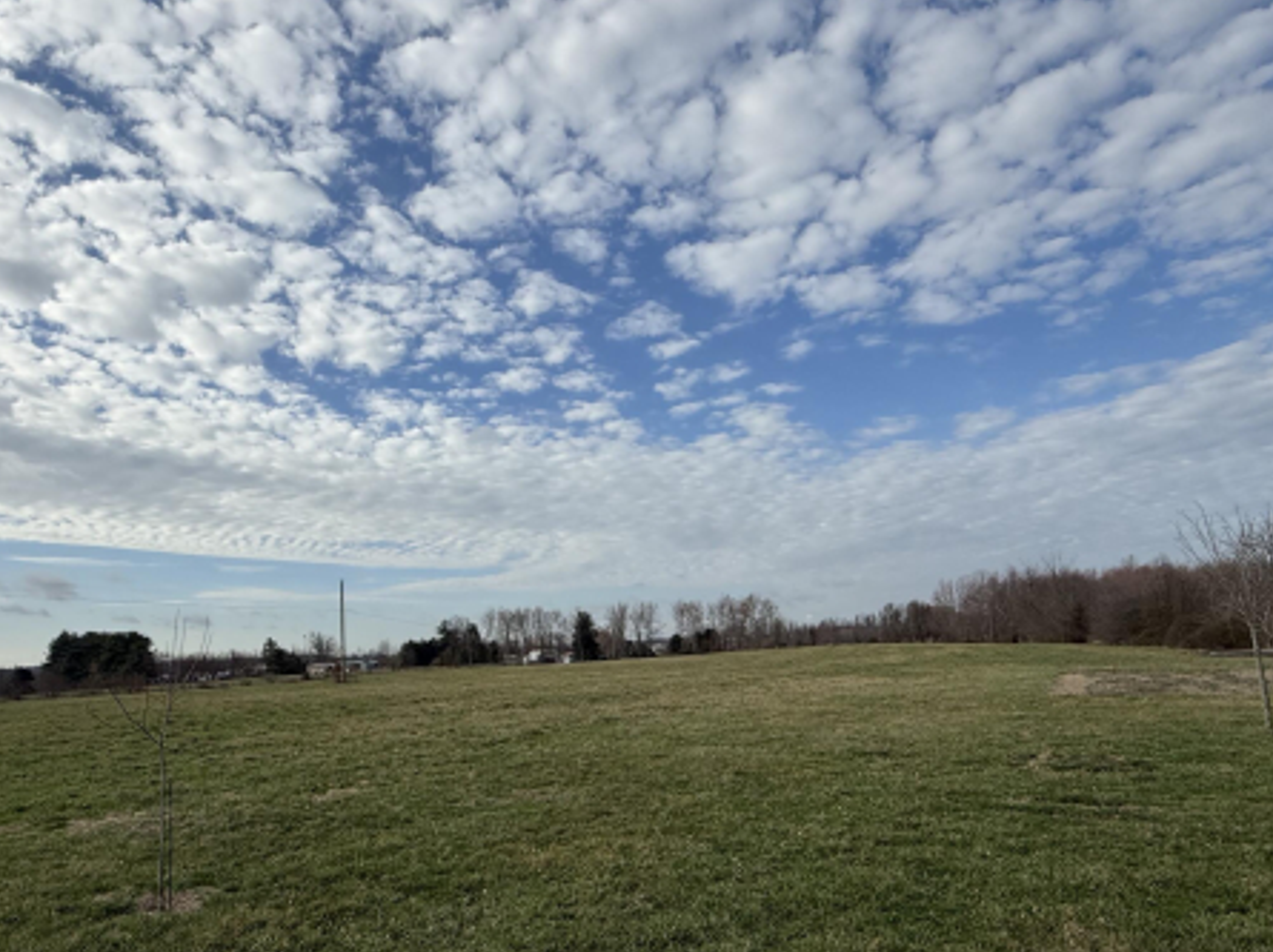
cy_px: 555
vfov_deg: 63.0
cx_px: 536
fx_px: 772
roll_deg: +2.9
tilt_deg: +8.1
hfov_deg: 78.5
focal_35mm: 21
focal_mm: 2.22
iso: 50
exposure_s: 1/2506
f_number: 2.2
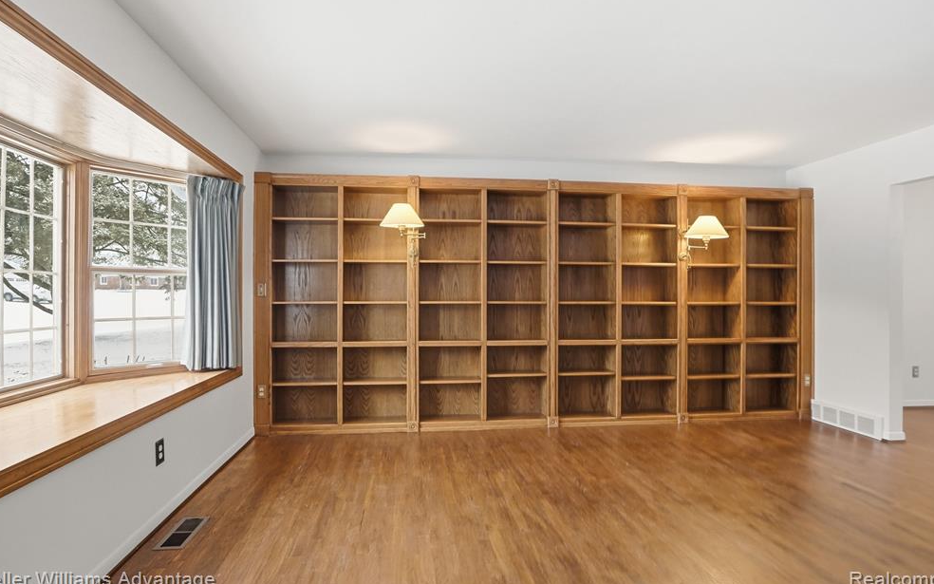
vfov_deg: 64.9
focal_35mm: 18
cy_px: 273
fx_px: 458
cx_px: 459
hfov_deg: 91.1
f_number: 8
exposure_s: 1/640
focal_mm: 17
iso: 2000
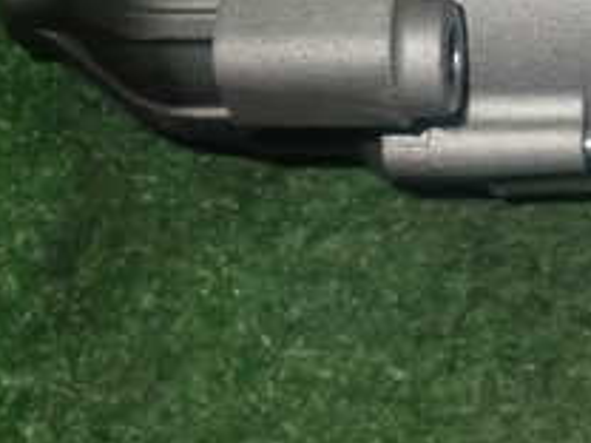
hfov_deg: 17.9
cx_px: 727
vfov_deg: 13.9
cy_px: -71
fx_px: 1776
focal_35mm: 104
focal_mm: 6.37
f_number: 7.1
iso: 320
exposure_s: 1/40
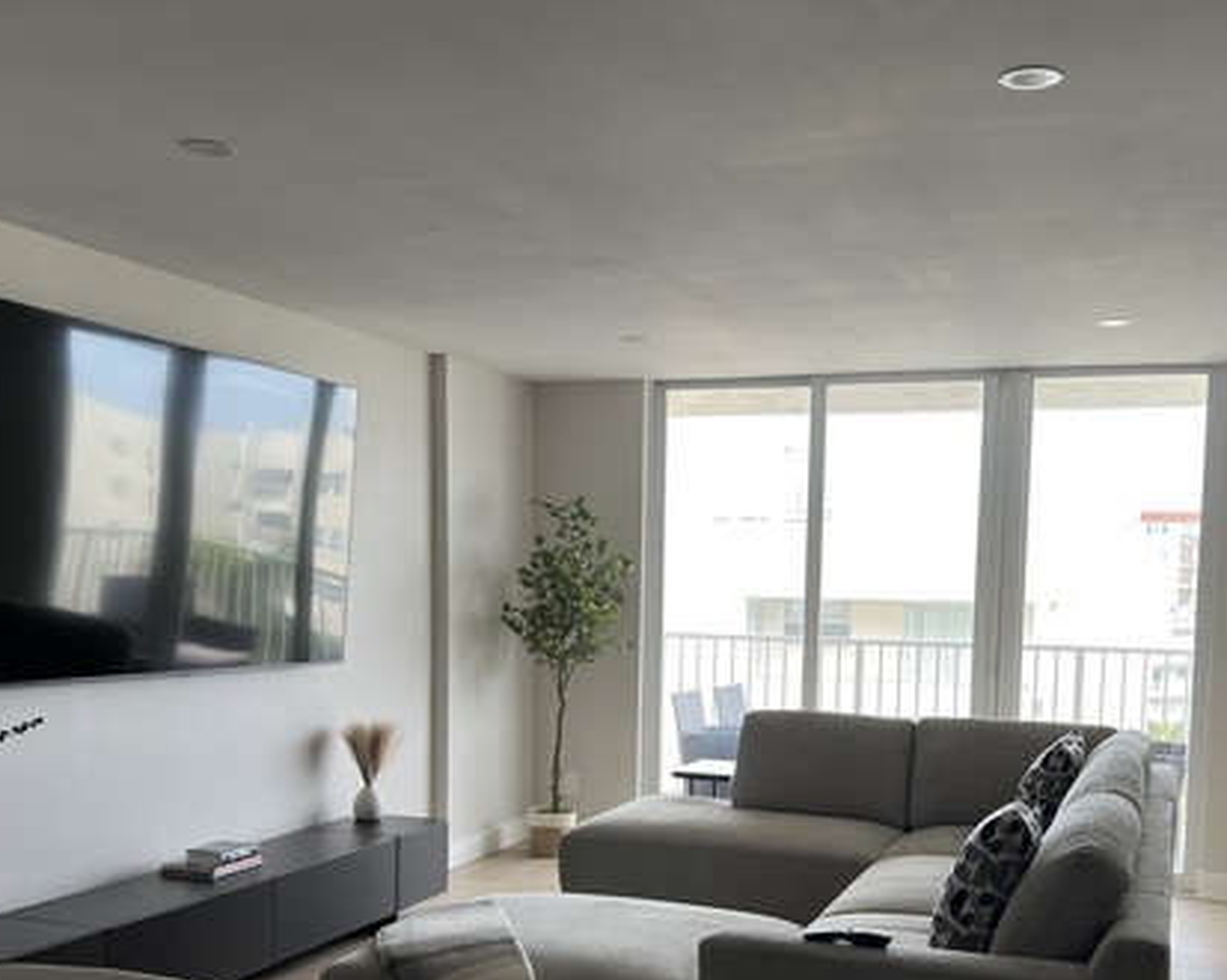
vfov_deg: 35.9
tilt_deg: -2.2
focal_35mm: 41
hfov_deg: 44.7
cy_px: 689
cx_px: 706
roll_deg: -1.3
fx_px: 1488
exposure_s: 1/120
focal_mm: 5.7
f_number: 1.5
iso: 40
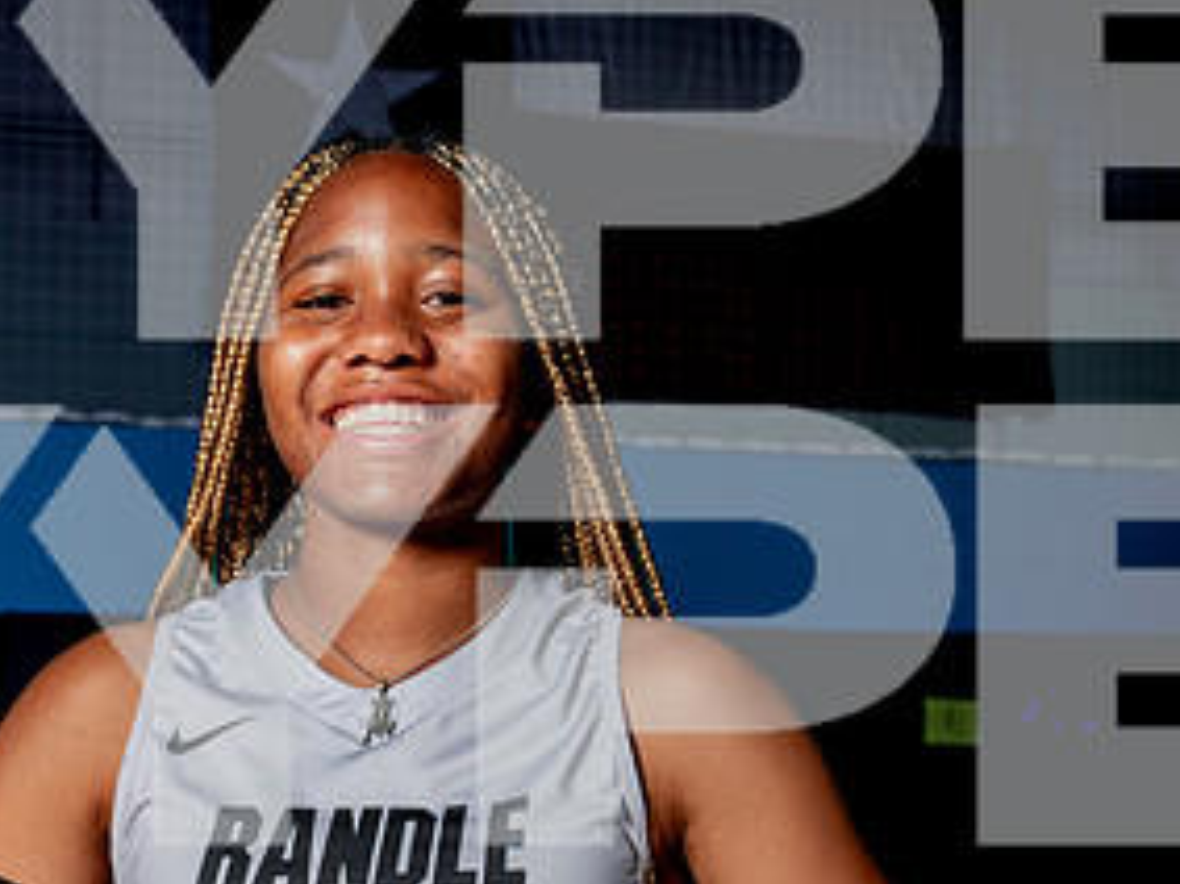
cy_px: 628
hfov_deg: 31.5
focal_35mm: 61
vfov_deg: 23.8
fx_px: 2079
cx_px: 396
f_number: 5.6
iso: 250
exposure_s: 1/200
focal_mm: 30
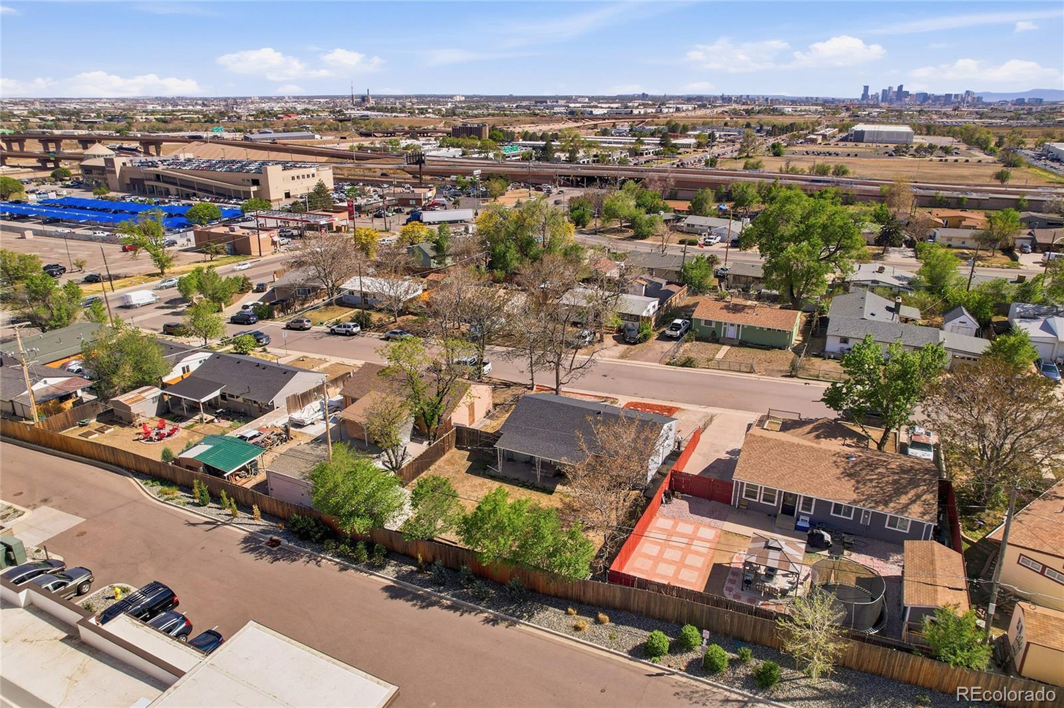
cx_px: 532
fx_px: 650
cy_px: 354
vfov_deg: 57.2
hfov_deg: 78.6
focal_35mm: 22
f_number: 2.8
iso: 100
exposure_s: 1/160
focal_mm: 8.4
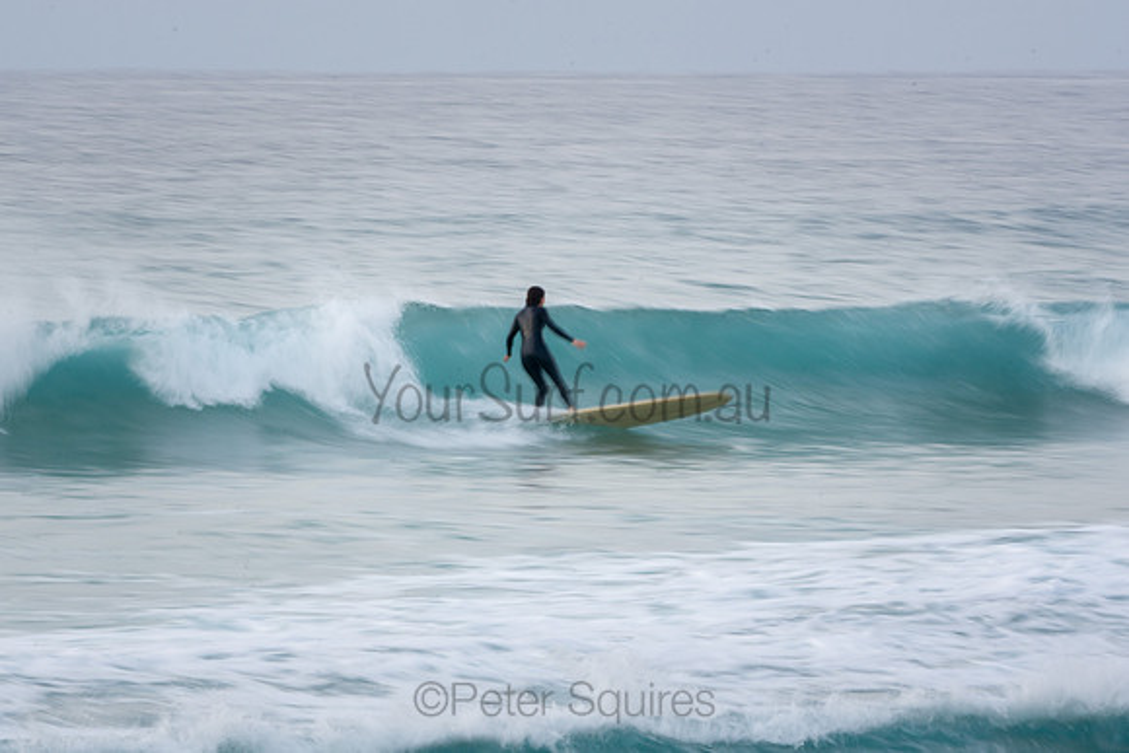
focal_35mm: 316
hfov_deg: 6.5
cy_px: 376
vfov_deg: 4.4
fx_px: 9907
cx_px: 564
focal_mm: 200
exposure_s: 1/15
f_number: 25
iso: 100
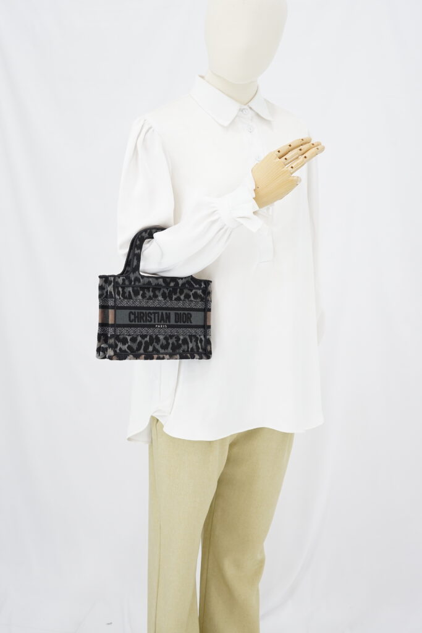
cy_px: 316
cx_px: 211
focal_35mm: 50
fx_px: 879
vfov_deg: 39.6
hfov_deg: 27.0
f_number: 6.3
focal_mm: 50
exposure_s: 1/8
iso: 640
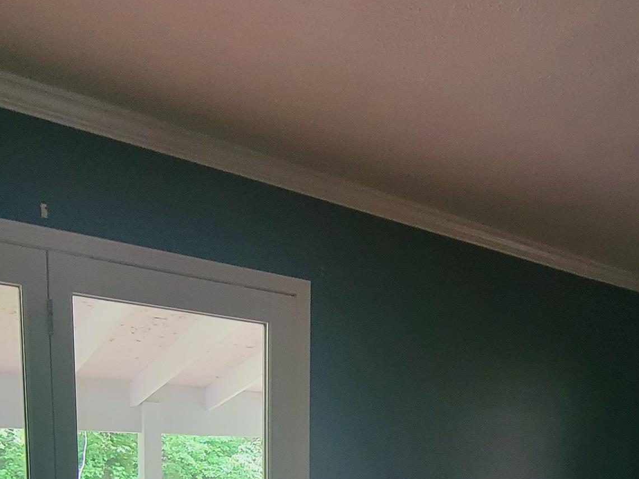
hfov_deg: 52.1
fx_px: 646
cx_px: 394
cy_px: 550
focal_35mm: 35
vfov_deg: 34.2
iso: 320
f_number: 2.2
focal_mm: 2.2
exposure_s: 1/60
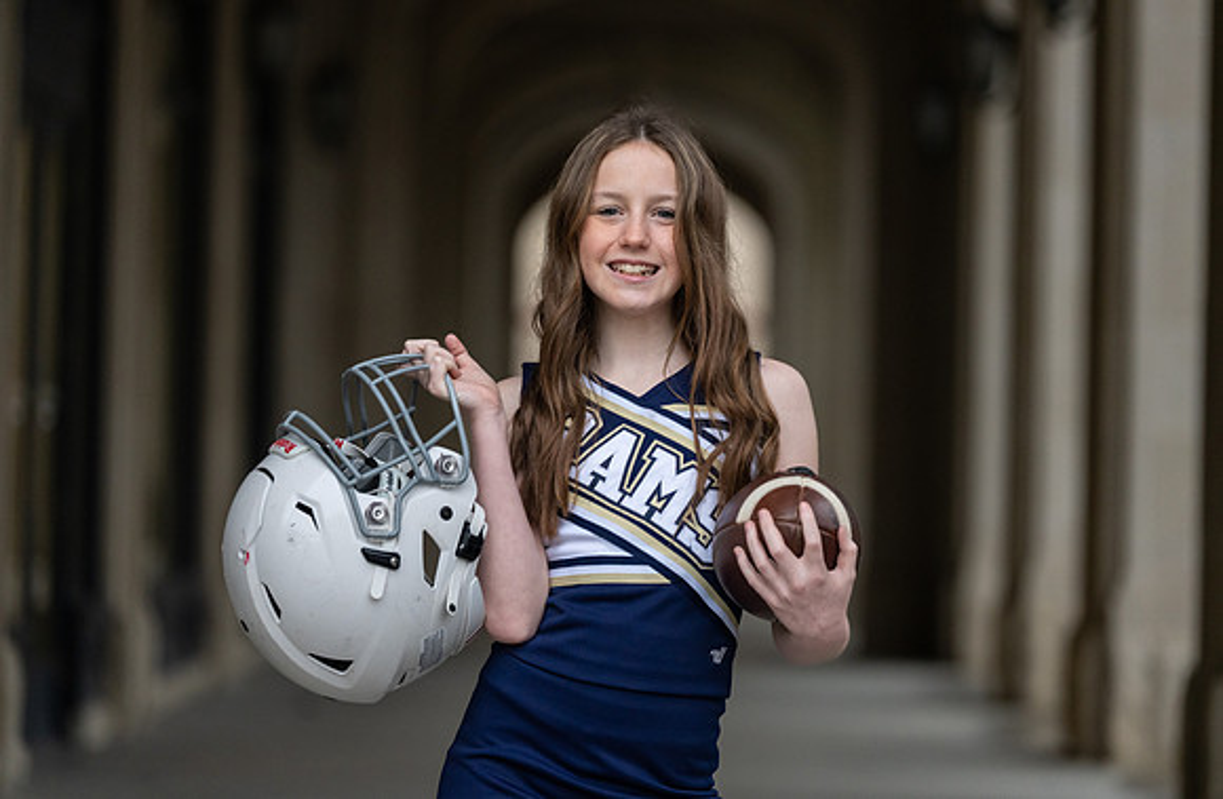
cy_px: 385
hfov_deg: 14.3
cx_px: 626
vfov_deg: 9.4
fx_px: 4860
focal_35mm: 144
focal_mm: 139
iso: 2000
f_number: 2.8
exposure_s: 1/250
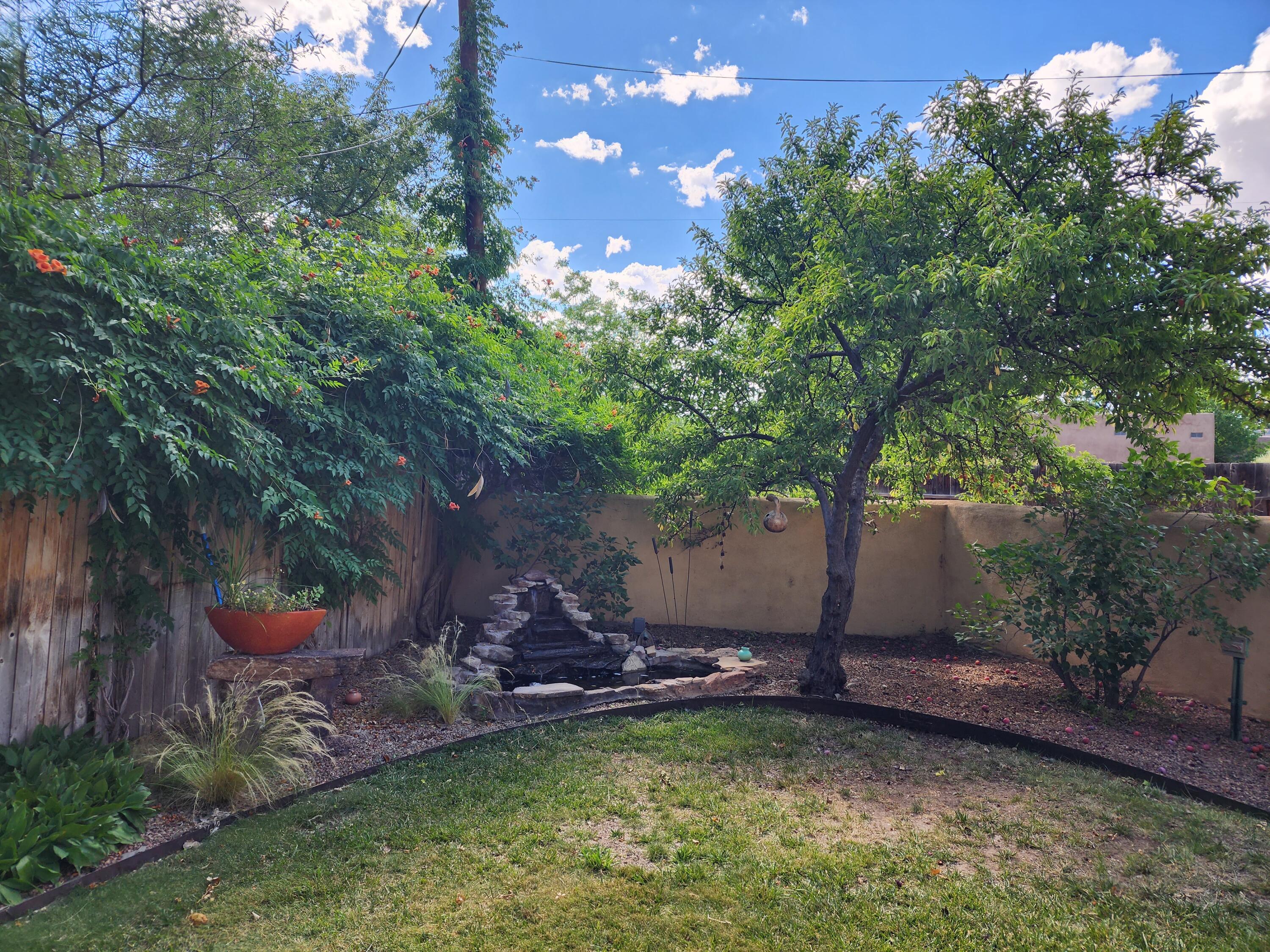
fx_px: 844
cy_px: 476
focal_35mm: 23
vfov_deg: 58.9
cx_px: 635
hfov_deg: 73.9
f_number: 1.8
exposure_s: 1/215
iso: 12
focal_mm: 6.4
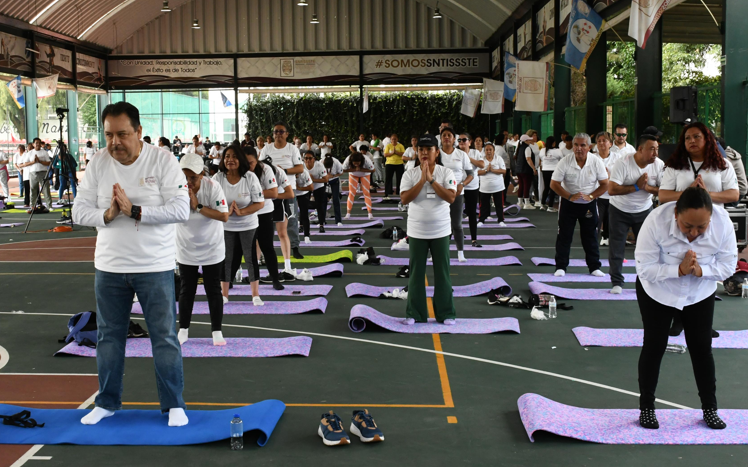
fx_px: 1040
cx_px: 347
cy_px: 216
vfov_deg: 25.3
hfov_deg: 39.6
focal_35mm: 51
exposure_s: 1/100
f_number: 13
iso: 1600
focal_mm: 27
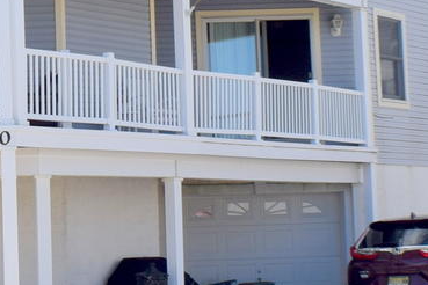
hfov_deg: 11.8
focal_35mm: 171
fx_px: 2033
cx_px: -50
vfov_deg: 8.0
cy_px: 63
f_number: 10
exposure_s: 1/400
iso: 200
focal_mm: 26
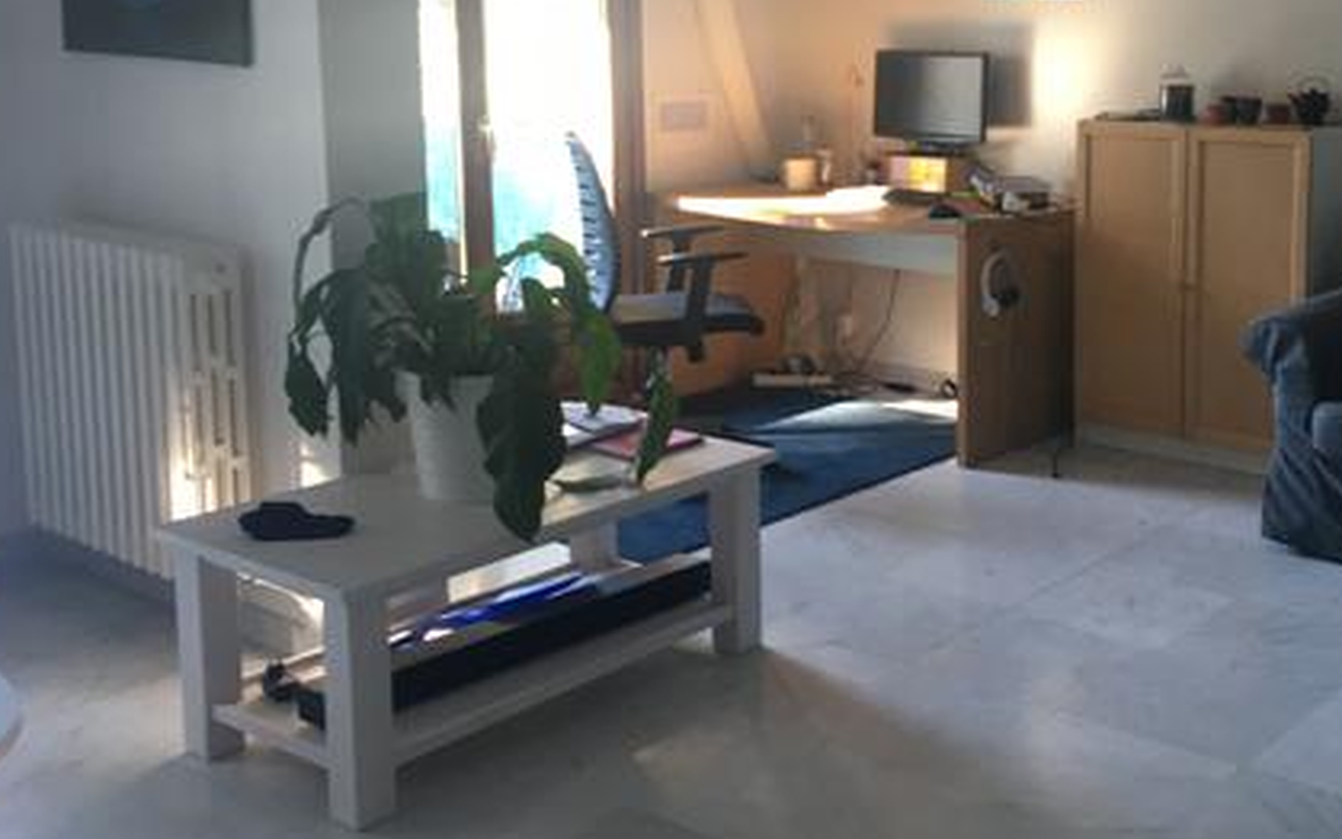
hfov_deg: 44.5
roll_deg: +0.6
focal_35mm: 44
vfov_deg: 28.9
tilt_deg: -5.5
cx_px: 916
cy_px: 247
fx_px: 1609
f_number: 2.2
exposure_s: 1/33
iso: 80
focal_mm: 4.15
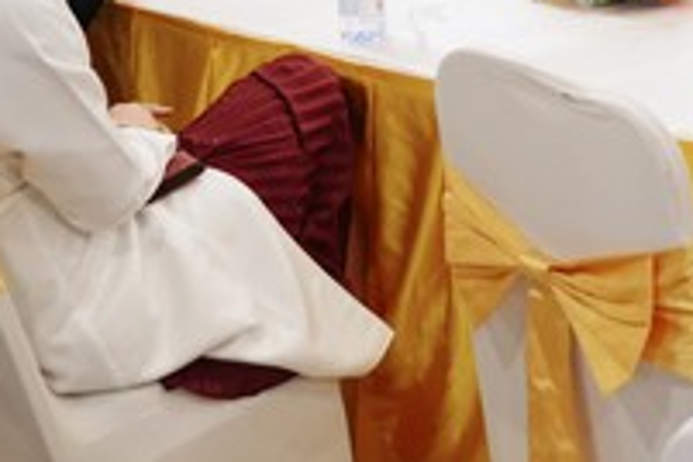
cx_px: 1052
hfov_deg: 16.1
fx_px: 2233
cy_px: -334
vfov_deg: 11.1
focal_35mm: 116
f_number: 4
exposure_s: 1/160
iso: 1600
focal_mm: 28
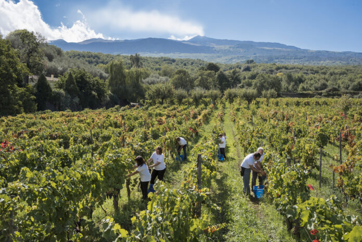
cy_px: 121
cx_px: 181
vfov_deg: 35.1
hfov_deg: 50.7
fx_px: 382
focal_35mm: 38
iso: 1250
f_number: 14
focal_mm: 38
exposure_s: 1/800
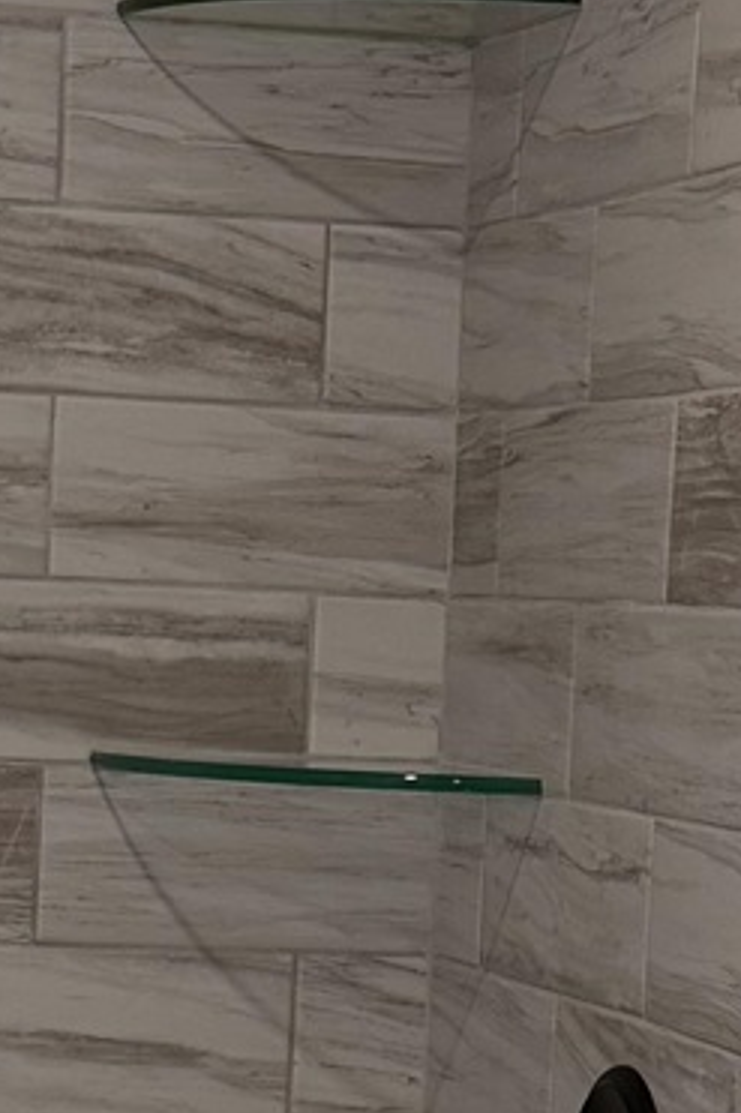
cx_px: 270
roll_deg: -2.4
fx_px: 4790
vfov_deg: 13.1
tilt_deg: -6.6
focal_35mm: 155
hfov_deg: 8.8
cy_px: 1116
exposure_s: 1/120
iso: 125
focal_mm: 6.76
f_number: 1.78
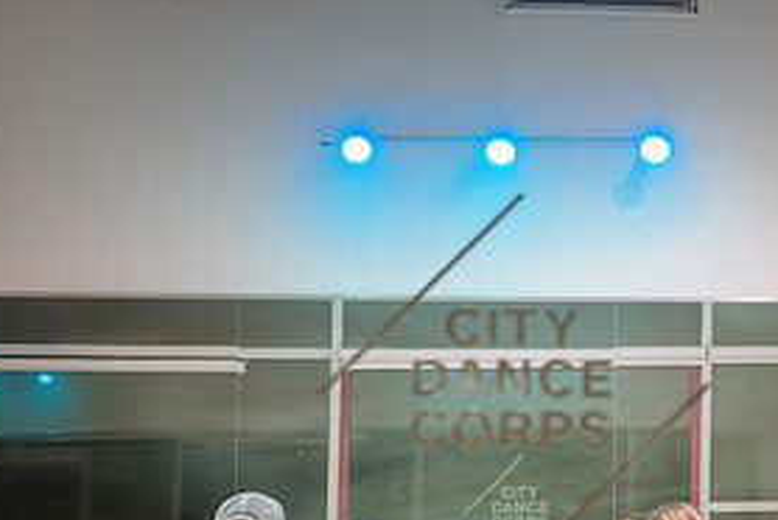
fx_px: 3158
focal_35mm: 146
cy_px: 443
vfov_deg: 9.4
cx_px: 590
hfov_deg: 14.0
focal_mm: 70
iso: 1600
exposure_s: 1/80
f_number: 2.8
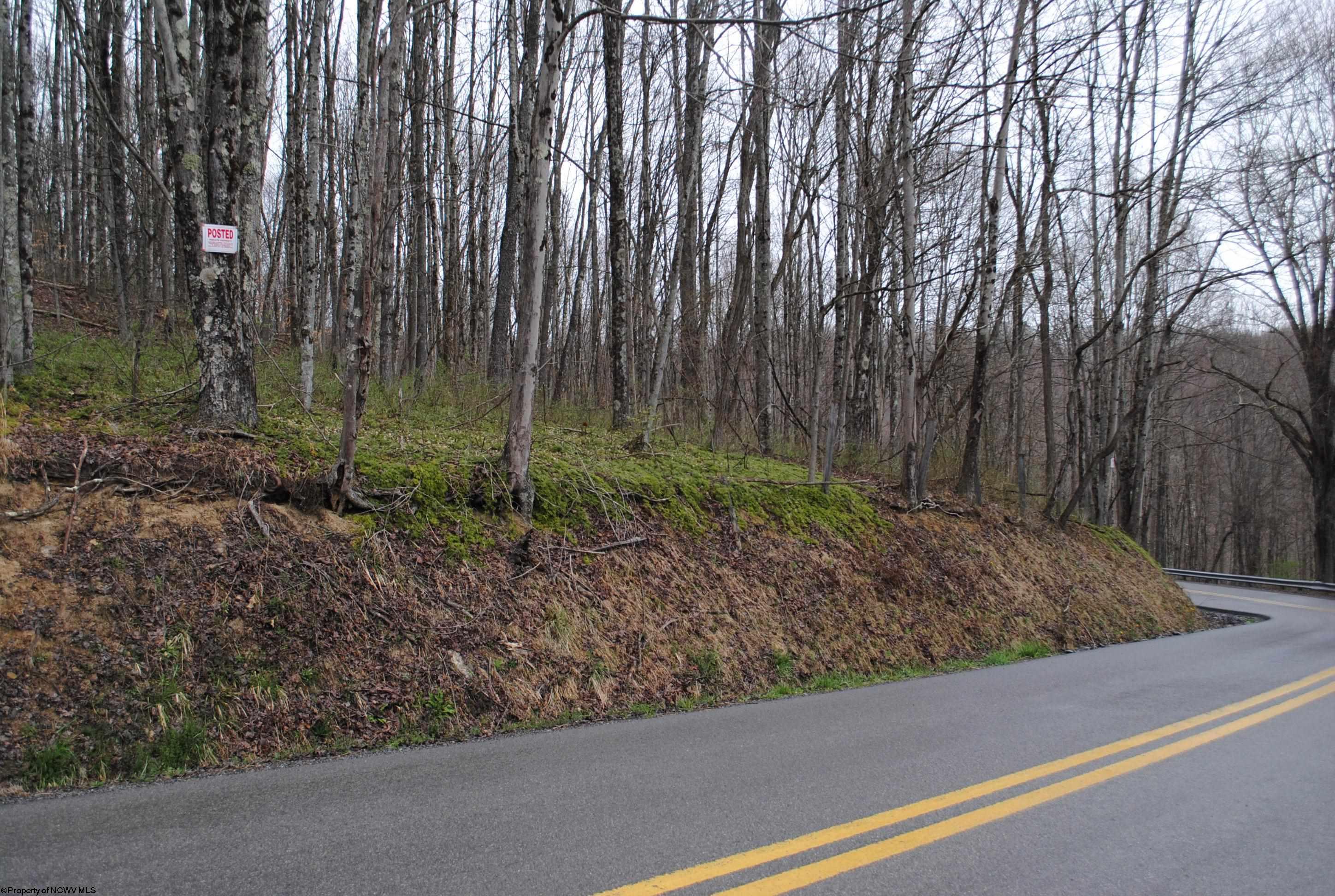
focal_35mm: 33
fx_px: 1226
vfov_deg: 40.1
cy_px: 448
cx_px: 668
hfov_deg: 57.1
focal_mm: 22
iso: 200
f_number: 5.6
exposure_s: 1/125
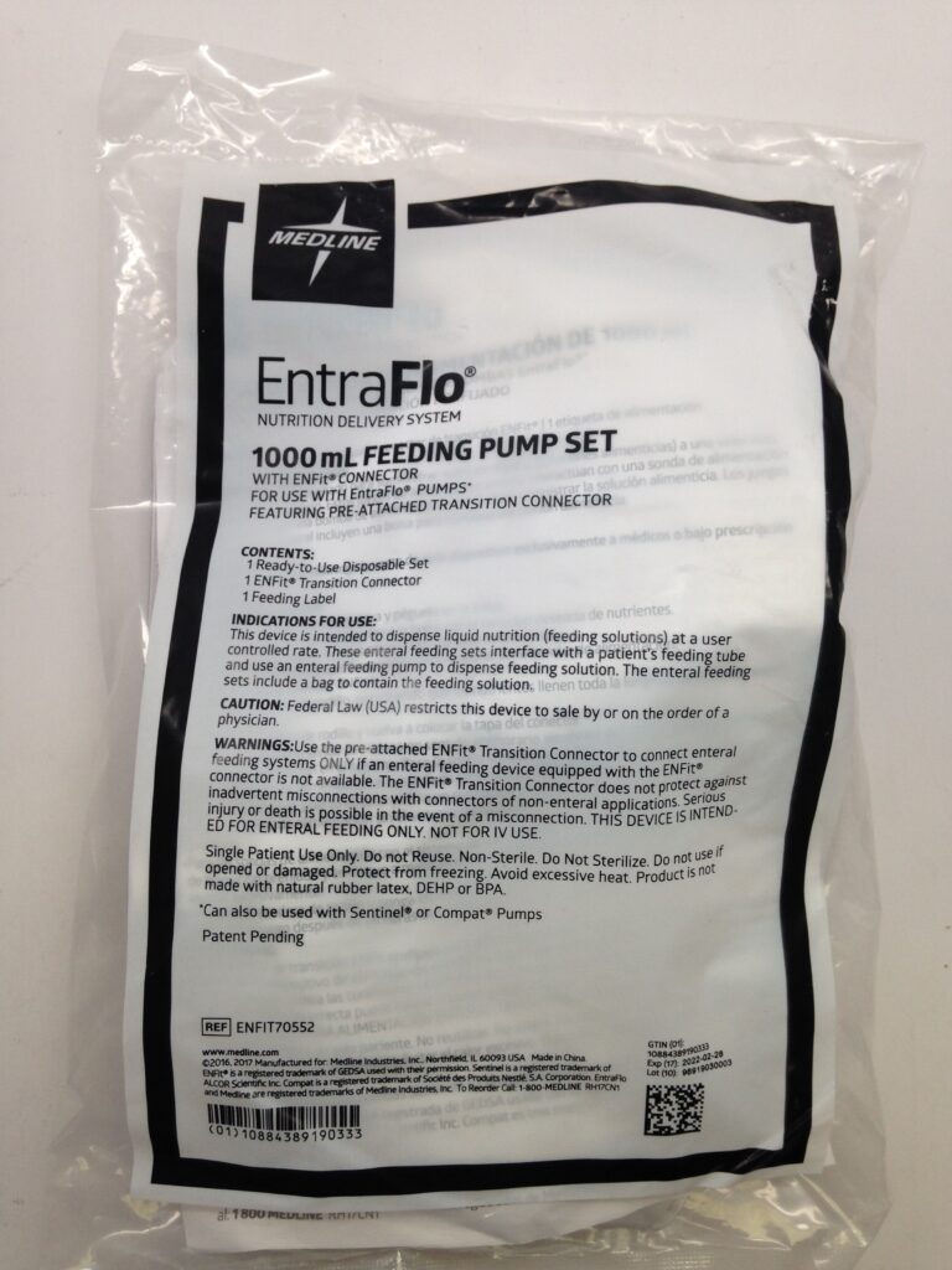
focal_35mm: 33
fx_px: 1210
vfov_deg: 55.4
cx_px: 476
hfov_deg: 42.9
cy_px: 635
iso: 64
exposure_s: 1/60
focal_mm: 4.12
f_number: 2.4
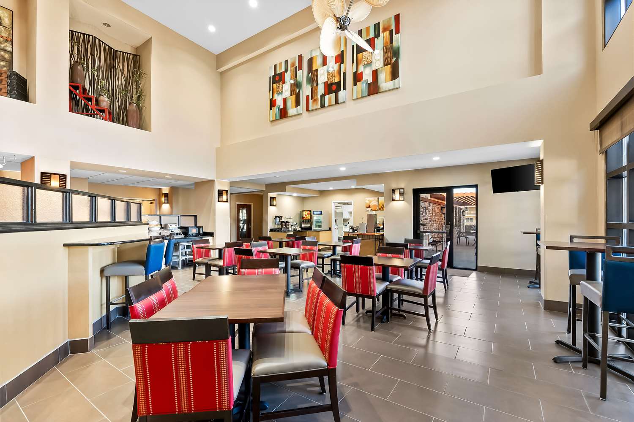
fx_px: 282
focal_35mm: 16
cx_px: 317
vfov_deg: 73.7
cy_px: 211
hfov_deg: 96.7
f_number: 8
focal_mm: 16
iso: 320
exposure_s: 1/1.67
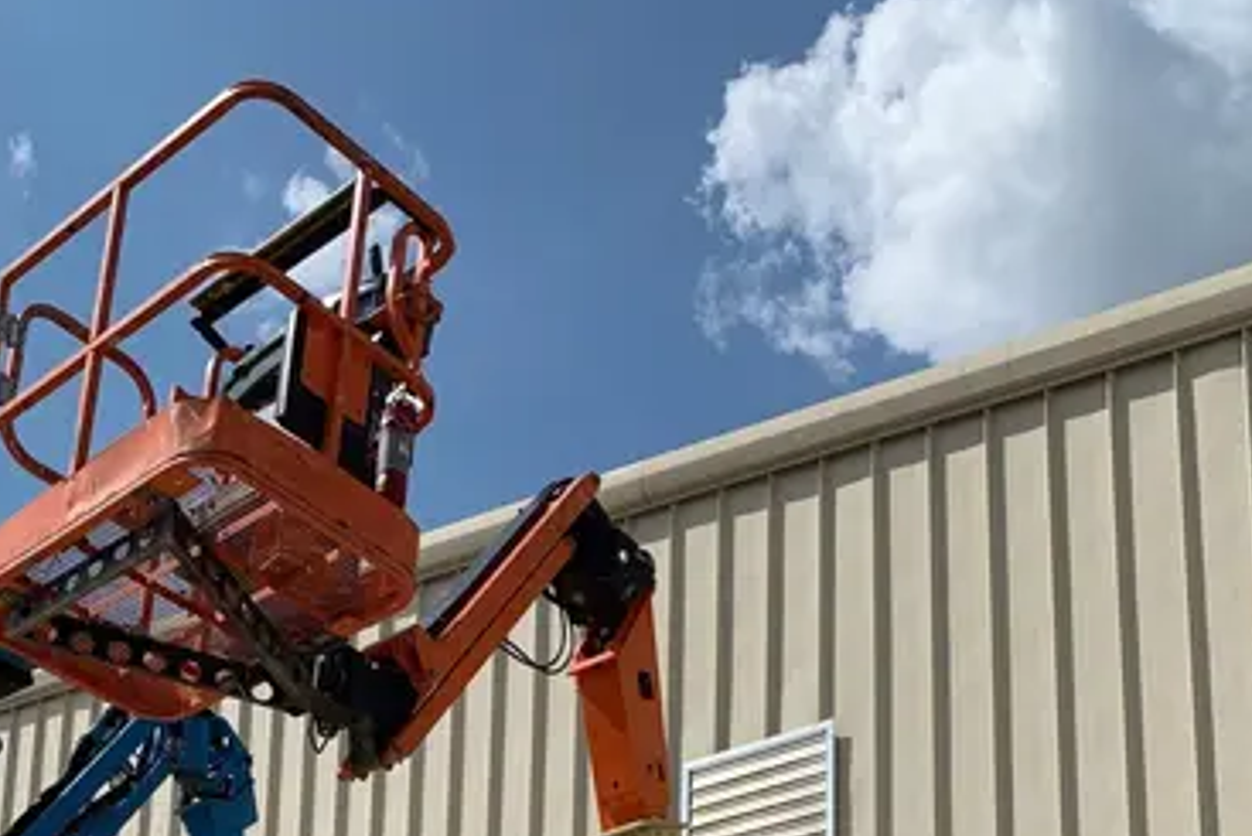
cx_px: 553
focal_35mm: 54
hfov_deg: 36.8
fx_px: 1879
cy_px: 1182
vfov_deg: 21.7
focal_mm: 4.25
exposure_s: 1/3788
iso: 25
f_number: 1.8
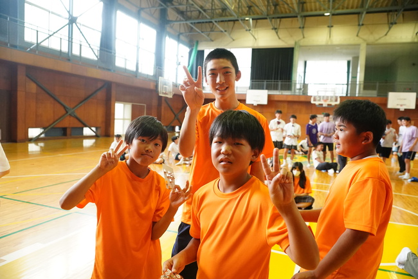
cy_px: 140
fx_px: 302
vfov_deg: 49.5
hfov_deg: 69.4
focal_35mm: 26
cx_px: 209
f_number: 4
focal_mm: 26
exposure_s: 1/320
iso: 6400
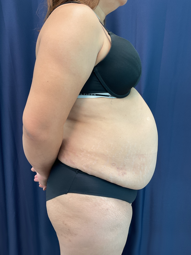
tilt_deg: -10.4
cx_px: 96
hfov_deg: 48.2
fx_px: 213
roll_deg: +0.0
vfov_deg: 61.7
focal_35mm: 29
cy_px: 128
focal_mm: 3
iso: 50
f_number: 1.8
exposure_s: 1/50
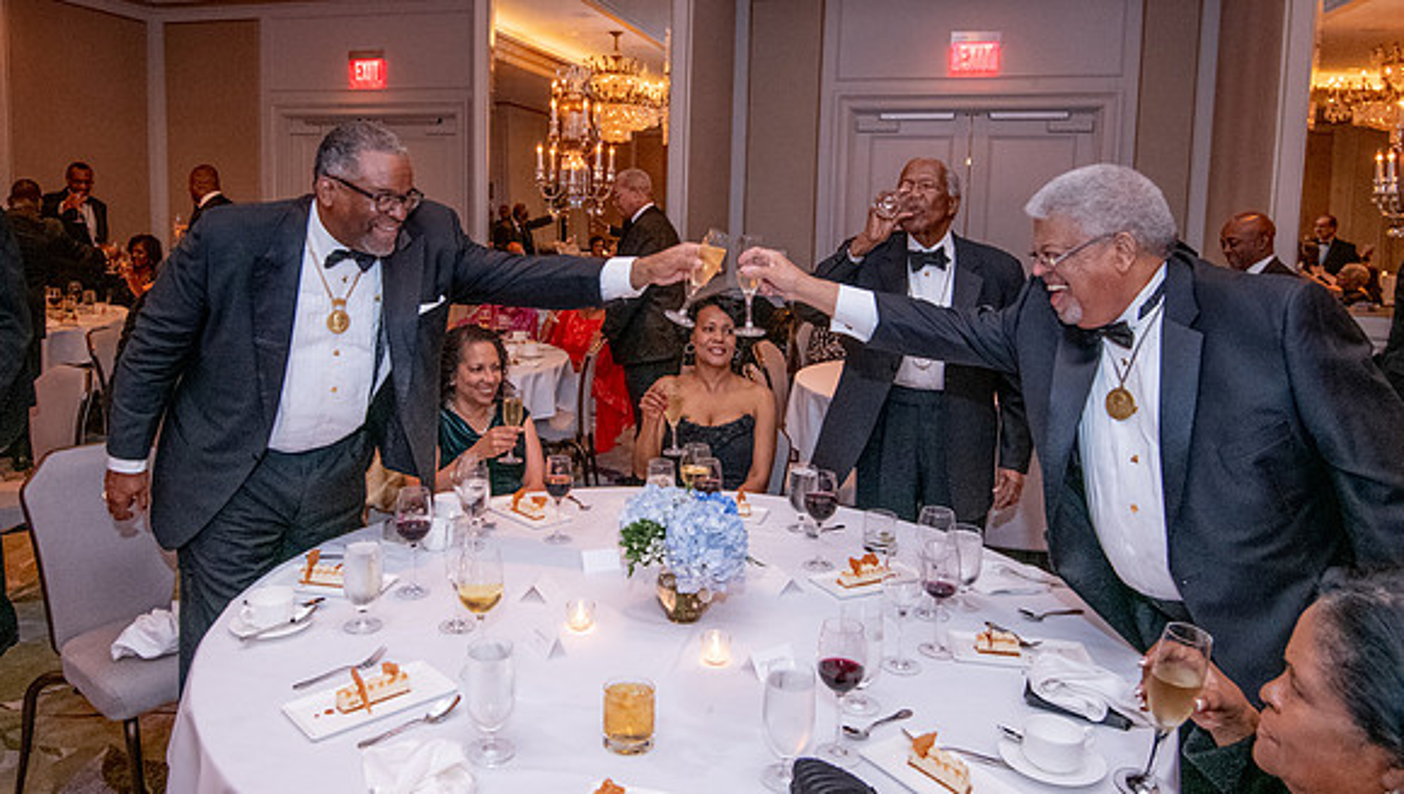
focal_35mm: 25
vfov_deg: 45.8
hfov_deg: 73.6
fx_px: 934
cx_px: 630
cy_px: 321
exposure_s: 1/60
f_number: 4
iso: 2000
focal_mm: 16
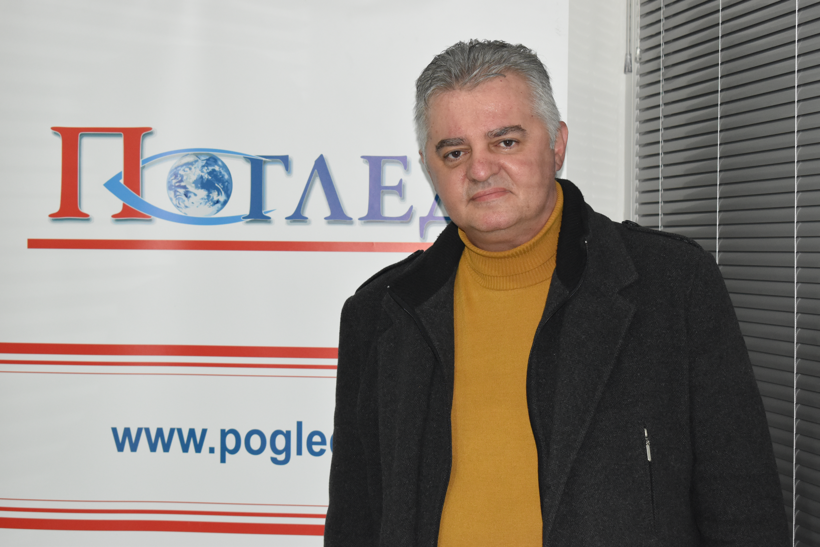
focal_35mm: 78
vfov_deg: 17.5
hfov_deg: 26.0
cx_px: 410
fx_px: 1777
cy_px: 274
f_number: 5.6
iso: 1600
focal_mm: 52
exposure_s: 1/60
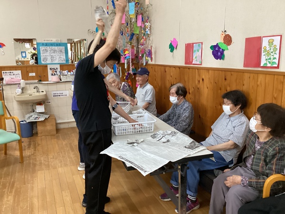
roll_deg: +0.1
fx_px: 255
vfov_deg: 45.4
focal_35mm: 31
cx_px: 142
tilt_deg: -11.8
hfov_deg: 58.4
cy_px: 107
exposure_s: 1/40
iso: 400
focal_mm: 3.3
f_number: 2.4
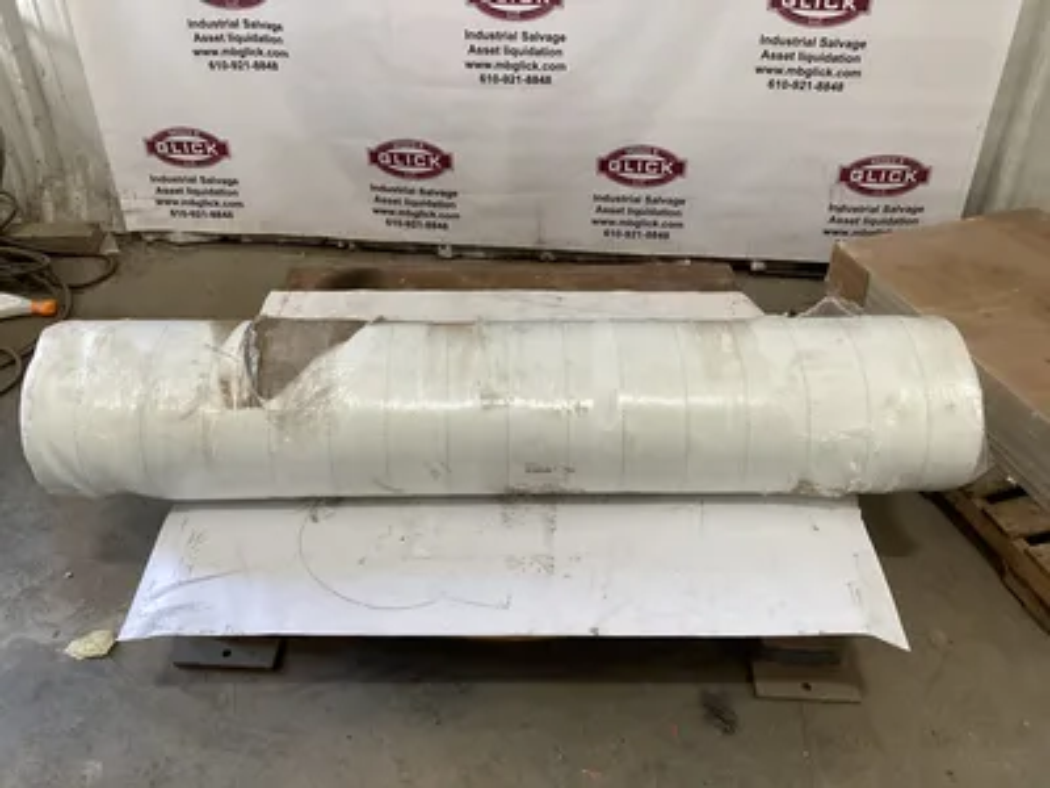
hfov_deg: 58.4
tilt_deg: -37.5
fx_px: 940
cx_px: 525
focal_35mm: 31
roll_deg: +1.4
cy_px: 394
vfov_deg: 45.4
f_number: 2.4
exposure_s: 1/50
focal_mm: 3.3
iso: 80
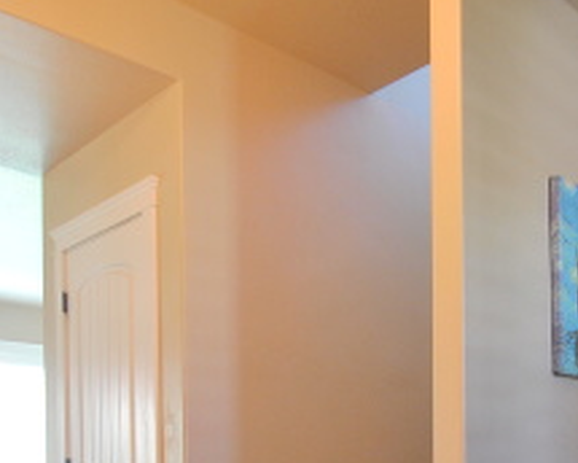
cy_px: 490
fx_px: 718
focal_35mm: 42
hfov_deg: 42.6
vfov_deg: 32.1
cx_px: 425
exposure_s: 1/30
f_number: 3.5
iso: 360
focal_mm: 10
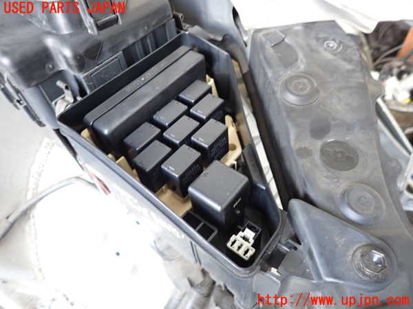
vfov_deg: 54.9
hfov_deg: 69.4
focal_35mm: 25
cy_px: 154
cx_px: 206
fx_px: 298
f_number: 2
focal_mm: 4.5
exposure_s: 1/30
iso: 250
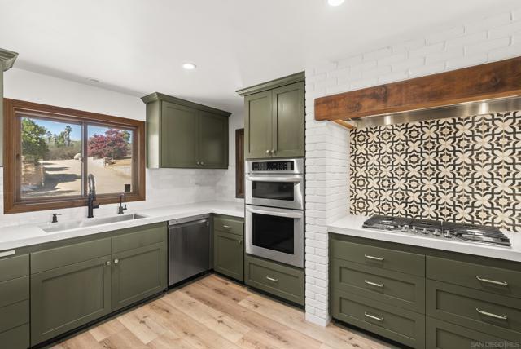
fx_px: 232
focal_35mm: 16
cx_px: 260
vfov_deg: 73.9
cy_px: 174
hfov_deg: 96.7
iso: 500
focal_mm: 16
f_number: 8
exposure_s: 1/6
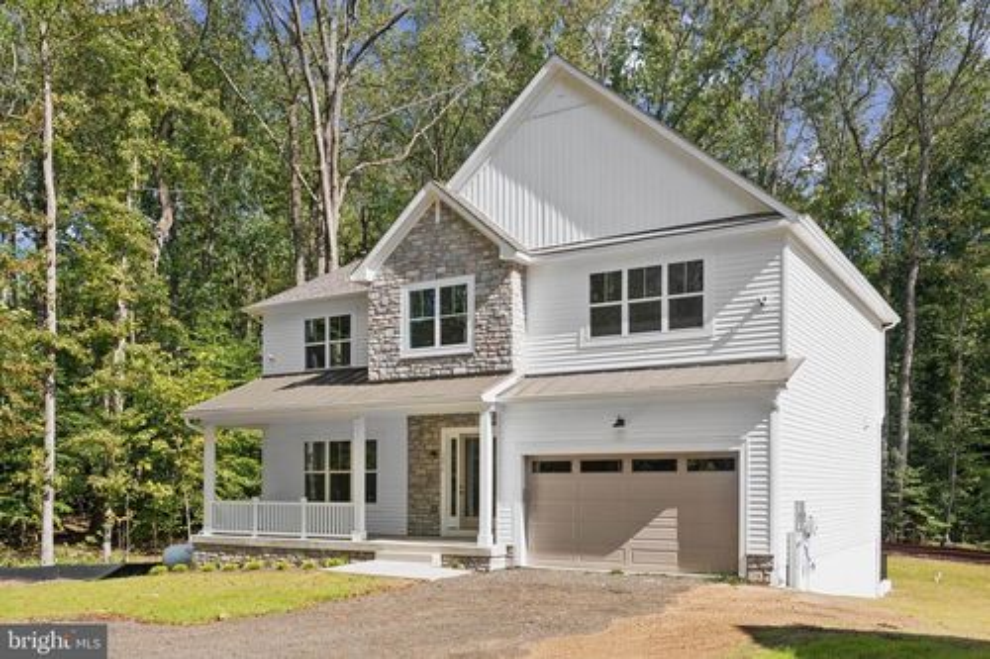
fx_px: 852
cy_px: 330
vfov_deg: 42.3
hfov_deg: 60.3
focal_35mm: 31
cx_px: 495
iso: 400
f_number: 8
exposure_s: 1/640
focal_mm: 31
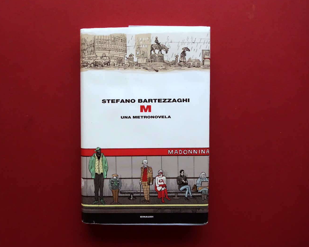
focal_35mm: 32
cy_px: 122
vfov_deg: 45.8
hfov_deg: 55.5
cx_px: 137
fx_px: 293
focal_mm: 10.4
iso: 1600
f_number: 4
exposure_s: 1/100
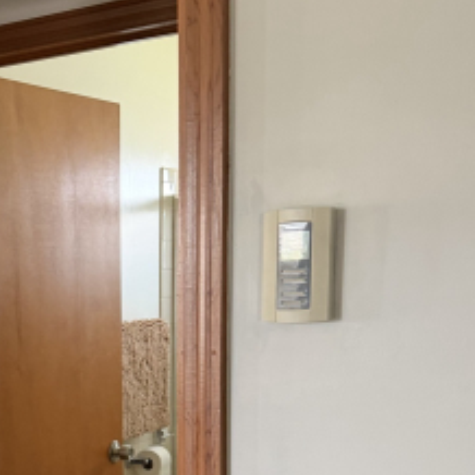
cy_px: 470
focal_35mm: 65
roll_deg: +3.3
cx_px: -24
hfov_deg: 25.0
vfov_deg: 25.3
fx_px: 1009
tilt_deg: -9.2
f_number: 1.78
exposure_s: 1/60
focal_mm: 6.76
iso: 400
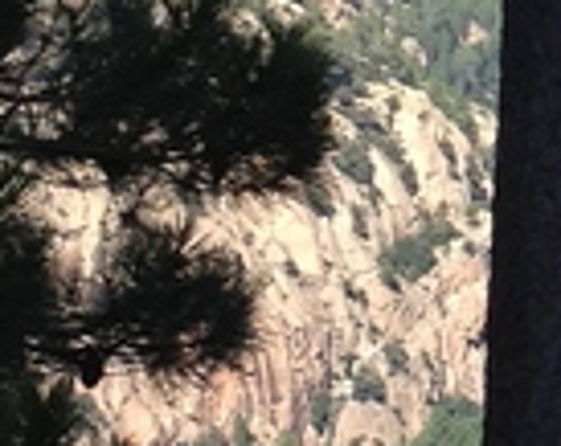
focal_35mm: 300
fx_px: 4970
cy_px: 352
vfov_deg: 5.1
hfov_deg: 6.3
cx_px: 1056
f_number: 2.4
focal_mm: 4.28
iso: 64
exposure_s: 1/756
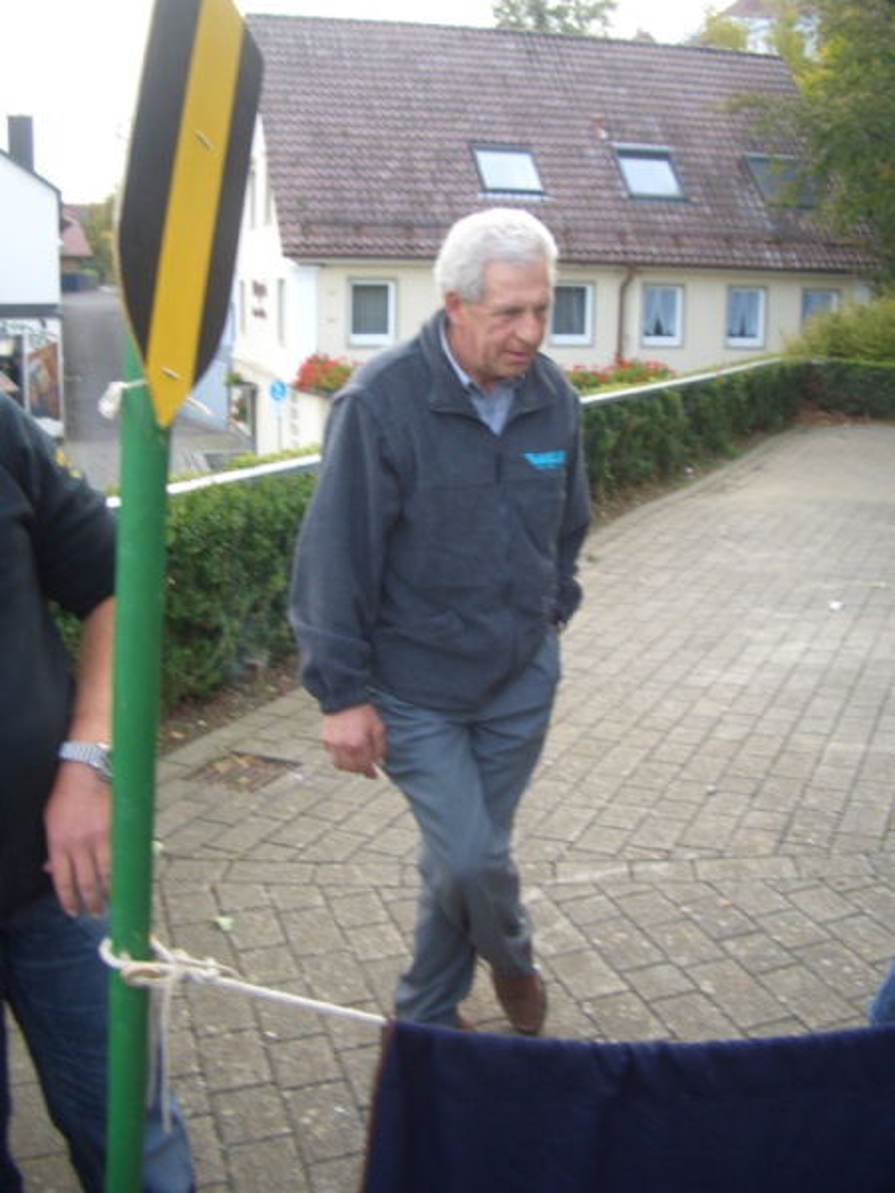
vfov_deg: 52.6
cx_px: 448
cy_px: 596
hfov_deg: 40.7
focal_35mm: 35
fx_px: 1207
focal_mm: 5.8
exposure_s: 1/50
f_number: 2.6
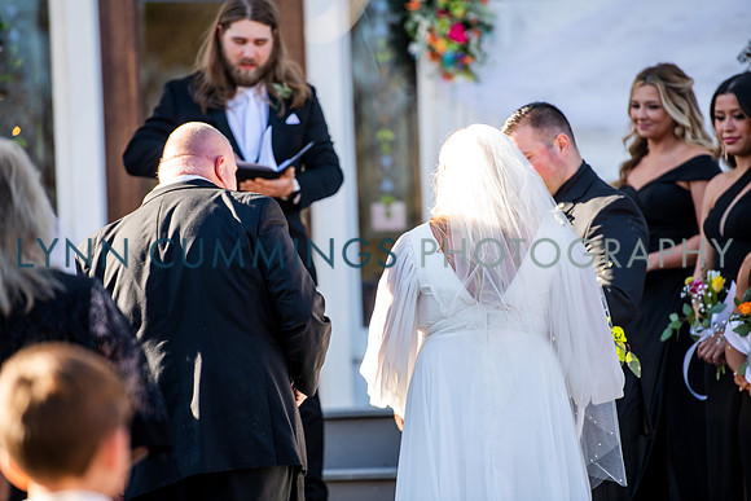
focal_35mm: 200
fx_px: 4173
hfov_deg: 10.3
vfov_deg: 6.9
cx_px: 376
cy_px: 250
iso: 200
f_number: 3.5
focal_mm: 200
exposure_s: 1/400
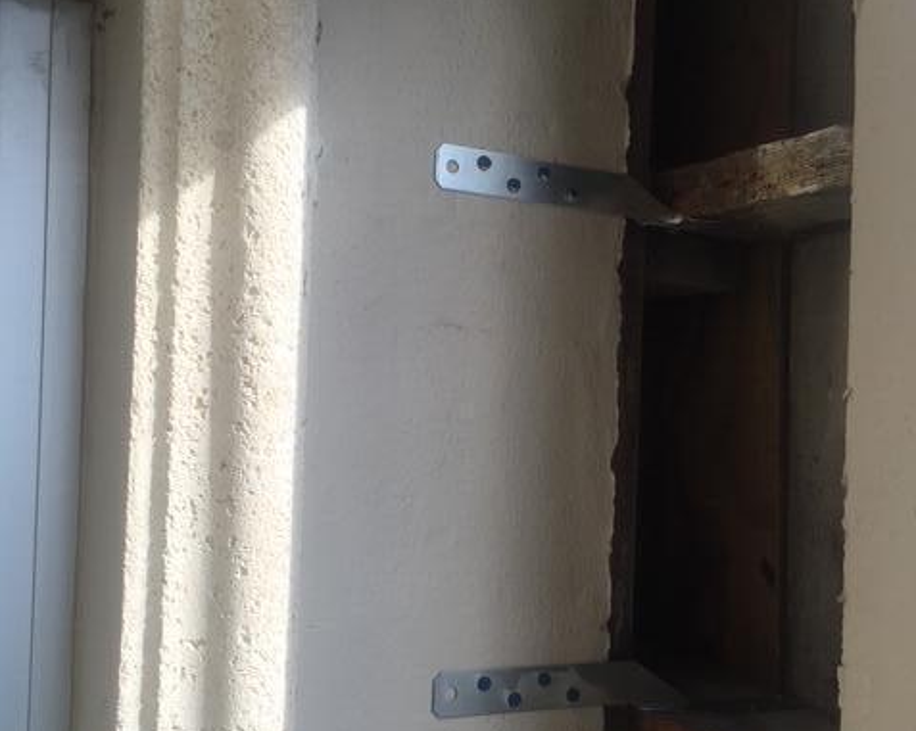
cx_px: 459
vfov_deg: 39.1
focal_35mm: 38
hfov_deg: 48.0
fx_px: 1030
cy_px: 388
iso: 32
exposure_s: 1/879
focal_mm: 4.15
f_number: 2.2
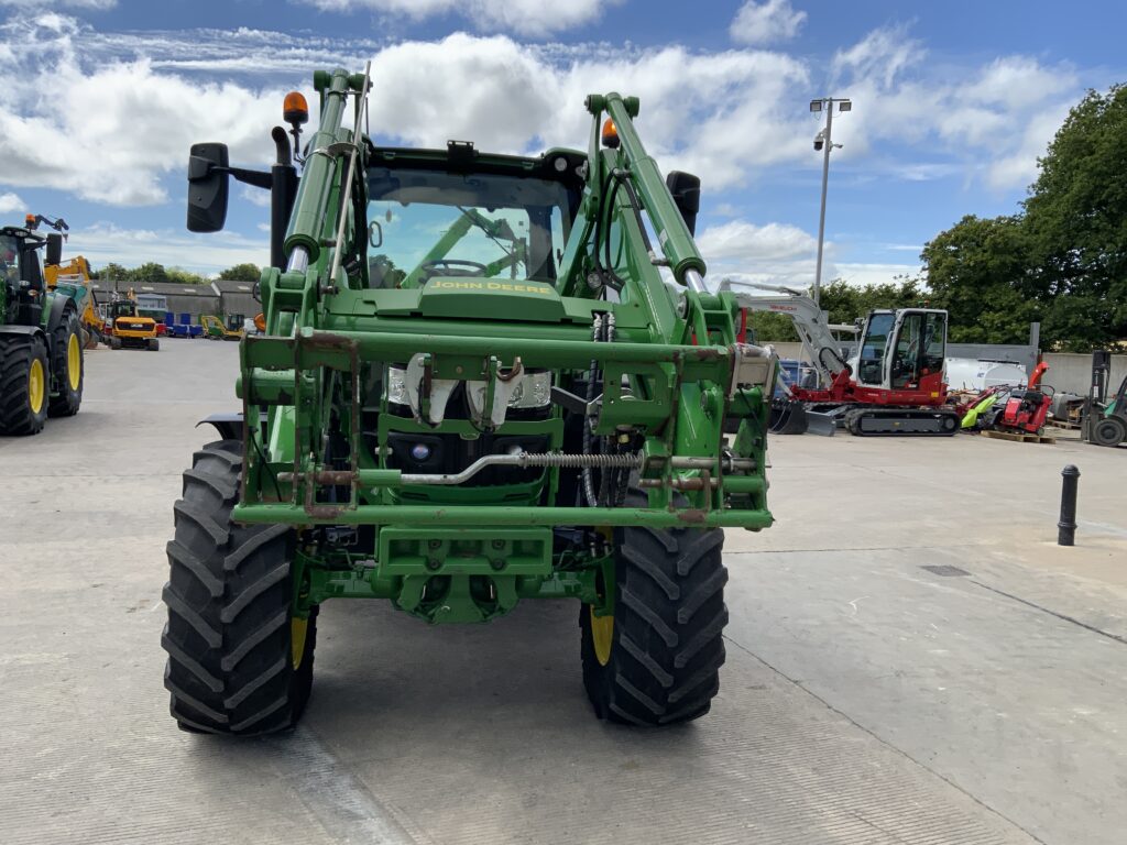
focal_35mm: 29
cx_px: 564
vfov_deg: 48.2
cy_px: 422
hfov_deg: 61.7
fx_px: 944
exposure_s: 1/1786
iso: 16
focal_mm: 3
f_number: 1.8
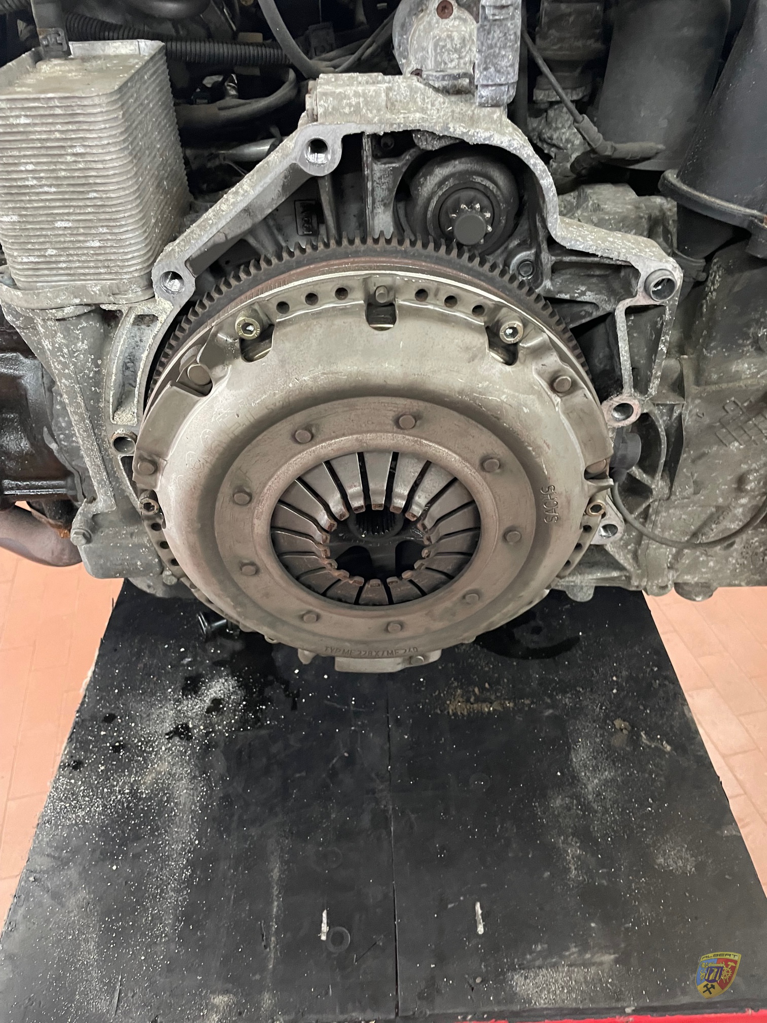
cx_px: 384
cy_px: 512
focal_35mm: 26
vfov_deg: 67.3
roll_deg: +2.4
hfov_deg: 53.1
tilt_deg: -39.1
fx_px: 768
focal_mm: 4.2
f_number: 1.6
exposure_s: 1/25
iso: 500
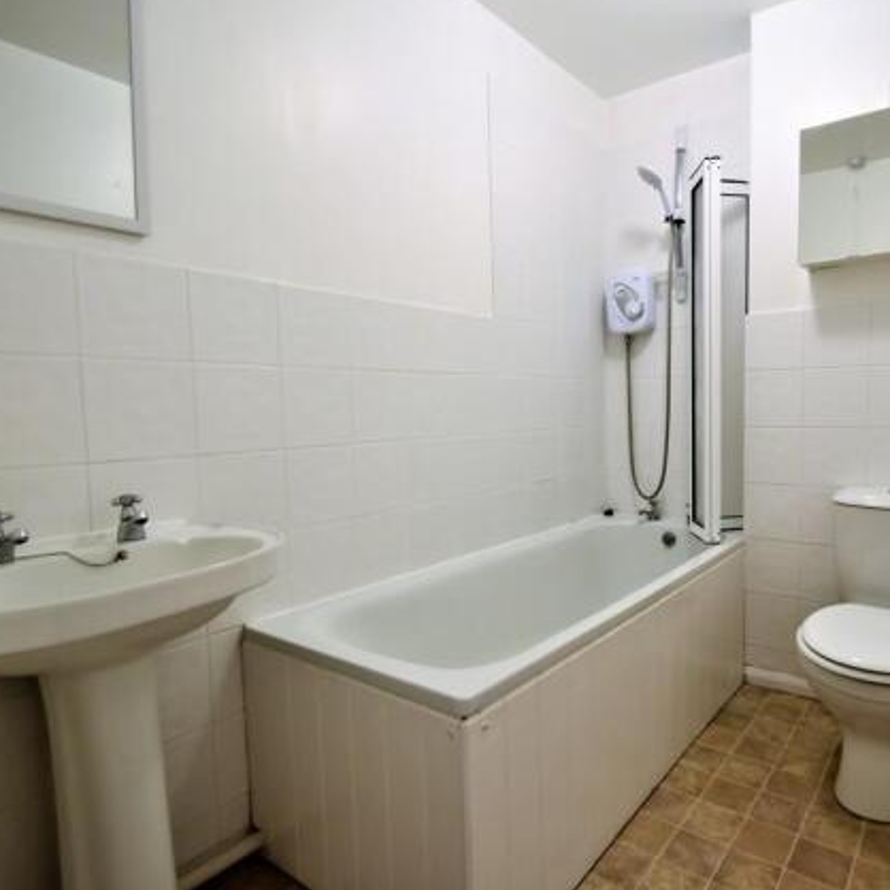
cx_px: 565
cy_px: 435
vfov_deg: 74.8
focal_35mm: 20
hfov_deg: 73.3
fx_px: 582
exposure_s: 1/60
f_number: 4
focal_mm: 10
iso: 500
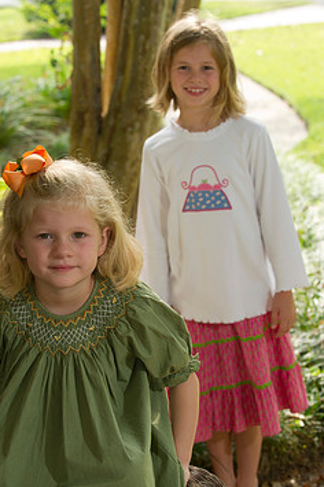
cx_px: 123
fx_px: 1285
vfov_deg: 21.5
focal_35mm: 95
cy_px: 269
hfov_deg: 14.4
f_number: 5
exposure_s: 1/125
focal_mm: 75
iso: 320
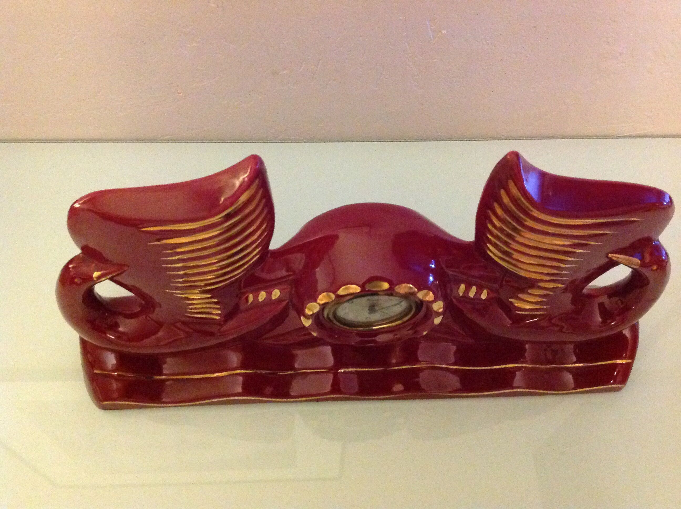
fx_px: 688
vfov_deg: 40.6
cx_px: 340
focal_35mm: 35
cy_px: 254
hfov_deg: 52.7
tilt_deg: -58.1
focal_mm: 4.28
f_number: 2.4
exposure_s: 1/15
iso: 800
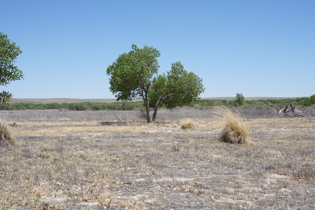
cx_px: 158
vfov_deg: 27.0
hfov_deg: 39.6
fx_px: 438
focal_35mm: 50
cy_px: 105
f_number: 14
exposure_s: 1/100
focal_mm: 50
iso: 100
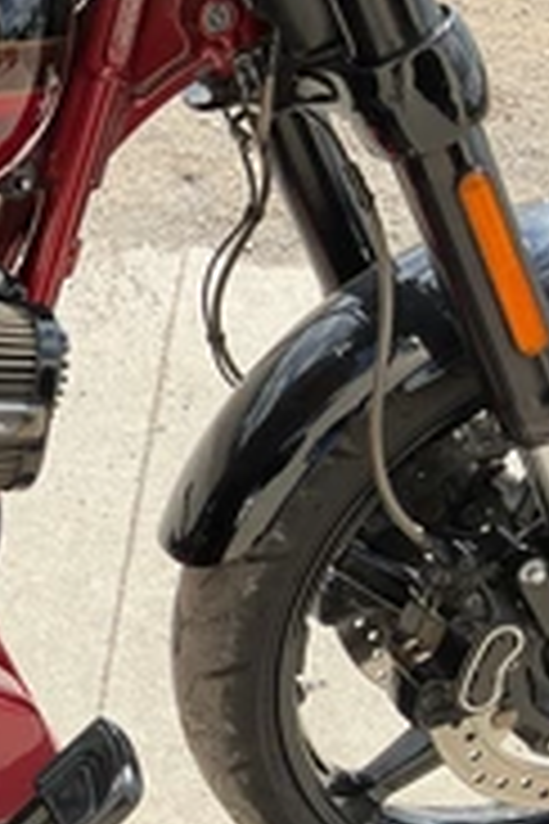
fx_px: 1510
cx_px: -342
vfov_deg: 30.4
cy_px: 527
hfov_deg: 17.8
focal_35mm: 66
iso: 25
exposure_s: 1/700
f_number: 1.8
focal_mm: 3
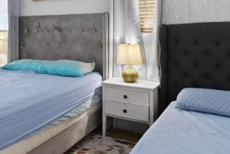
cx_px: 62
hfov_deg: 47.0
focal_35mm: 40
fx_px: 256
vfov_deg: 32.3
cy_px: 25
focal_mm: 16
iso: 1000
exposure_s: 1/15
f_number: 4
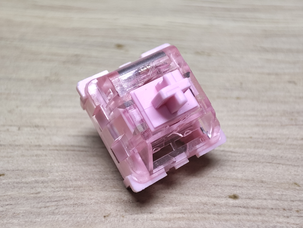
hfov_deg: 39.7
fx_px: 420
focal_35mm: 48
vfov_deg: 30.3
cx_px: 152
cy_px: 114
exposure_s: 1/50
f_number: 2.4
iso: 114
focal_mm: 4.03
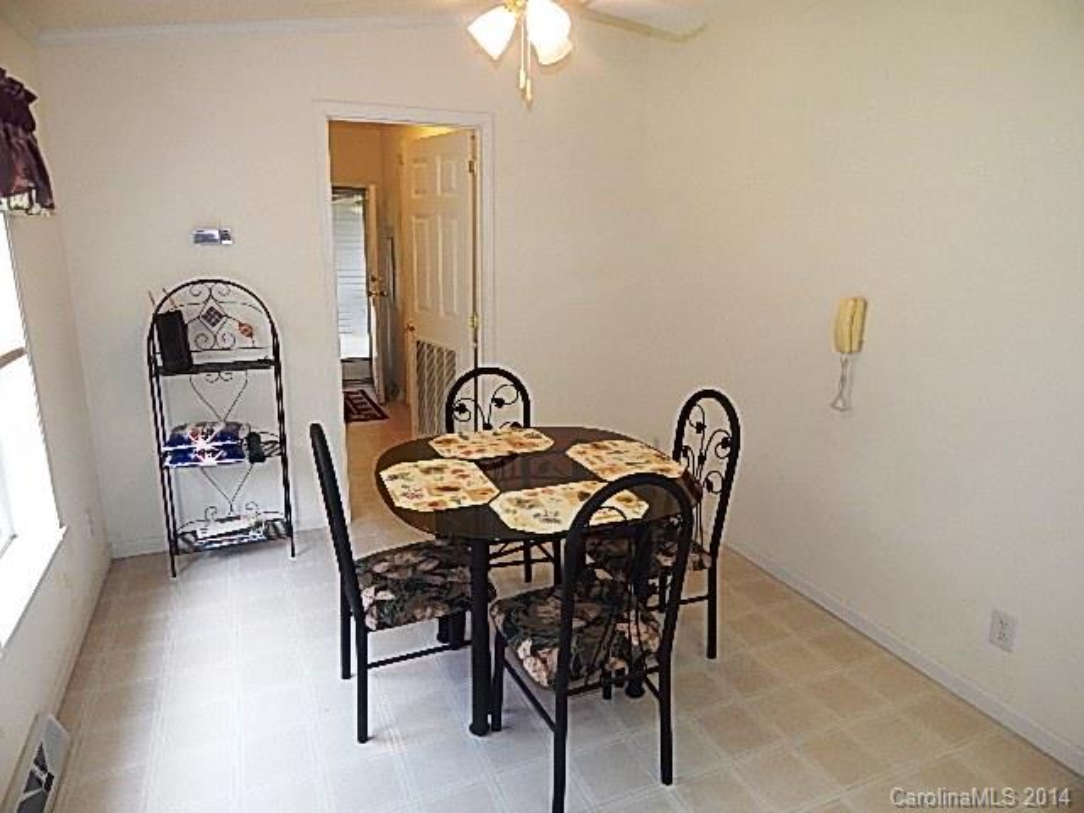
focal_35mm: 23
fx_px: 720
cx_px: 542
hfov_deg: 73.9
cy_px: 406
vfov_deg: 58.9
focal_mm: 4
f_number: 3
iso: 125
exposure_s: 1/30
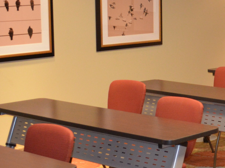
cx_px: 305
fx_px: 637
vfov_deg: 15.1
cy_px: 55
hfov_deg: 18.4
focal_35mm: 98
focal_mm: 18
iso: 1100
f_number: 3.5
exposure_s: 1/60
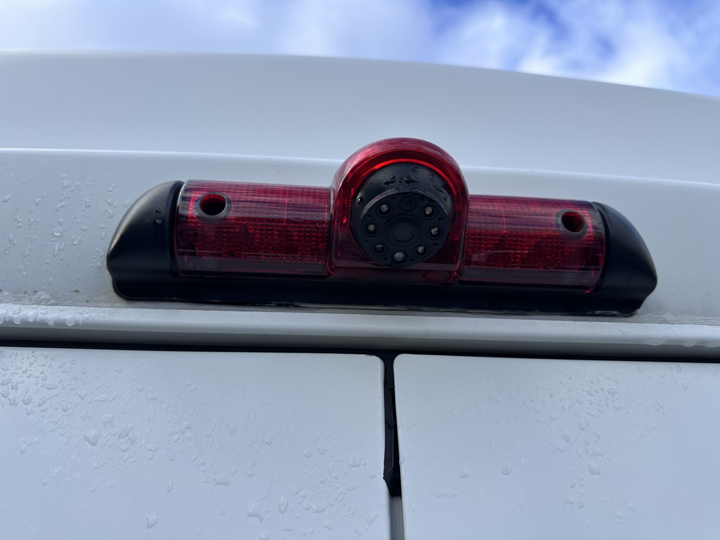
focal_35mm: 24
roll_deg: -0.1
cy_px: 270
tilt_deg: +24.6
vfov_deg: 56.8
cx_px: 360
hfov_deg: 71.6
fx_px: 499
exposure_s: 1/1880
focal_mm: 6.86
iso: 80
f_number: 1.78
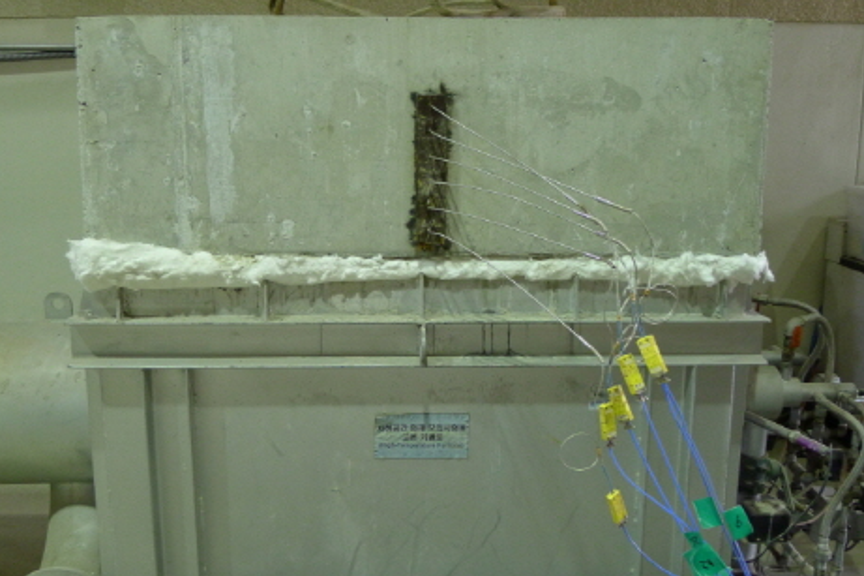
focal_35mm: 38
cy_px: 303
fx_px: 912
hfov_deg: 50.7
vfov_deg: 35.0
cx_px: 425
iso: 400
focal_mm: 7.5
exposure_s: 1/40
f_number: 2.3
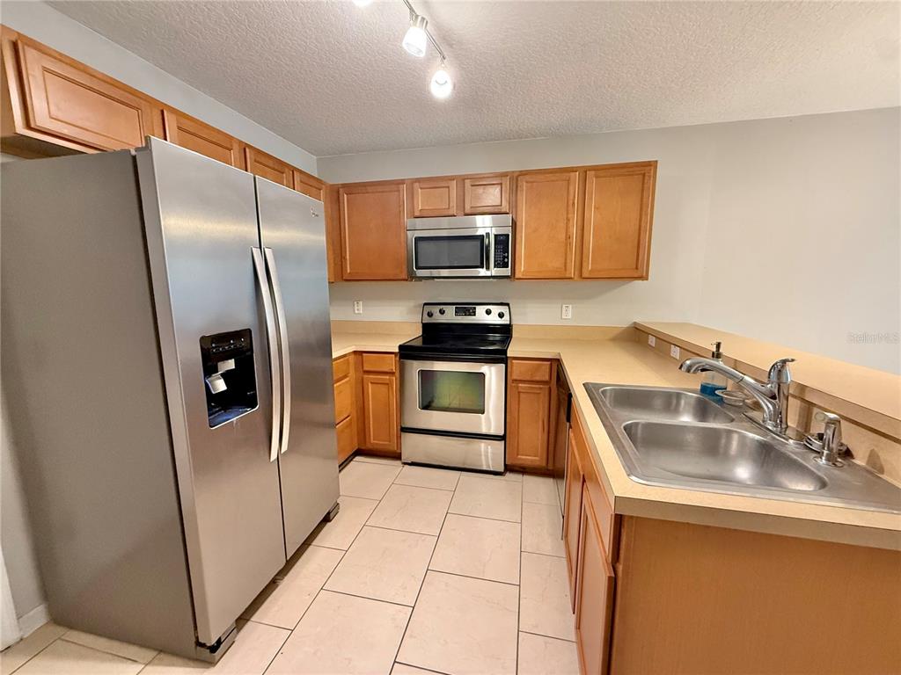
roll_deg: +0.7
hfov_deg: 102.1
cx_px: 450
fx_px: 364
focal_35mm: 14
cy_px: 338
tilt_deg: -8.4
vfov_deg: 85.7
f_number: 2.2
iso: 500
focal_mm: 2.22
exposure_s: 1/60
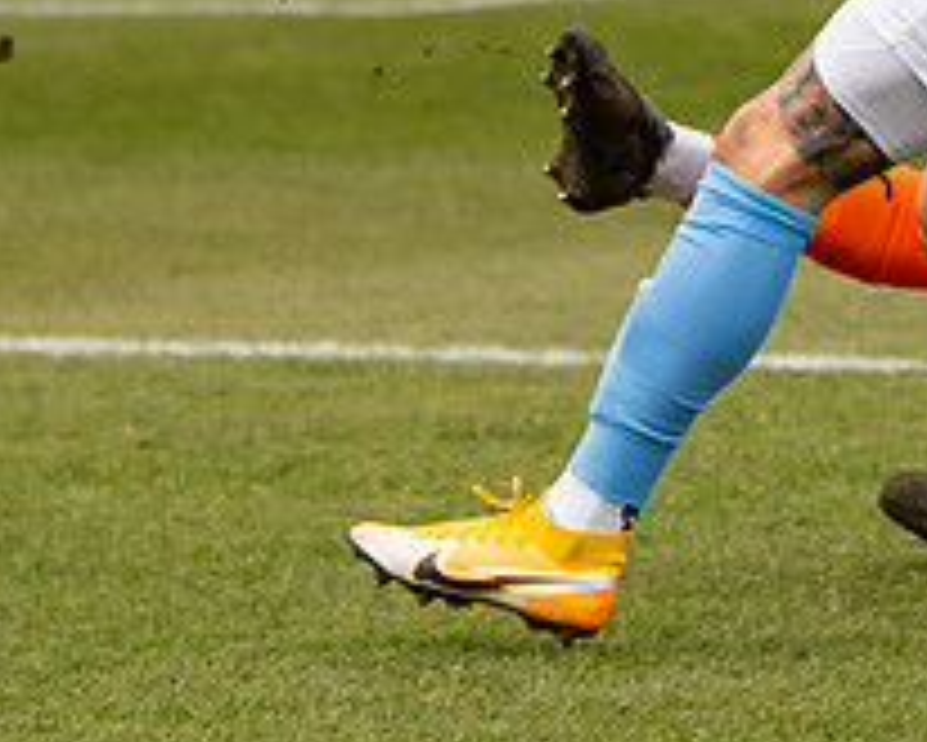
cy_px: -164
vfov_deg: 3.2
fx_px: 13395
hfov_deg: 4.0
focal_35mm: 488
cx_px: 1229
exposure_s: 1/1600
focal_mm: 122
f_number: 4
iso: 500
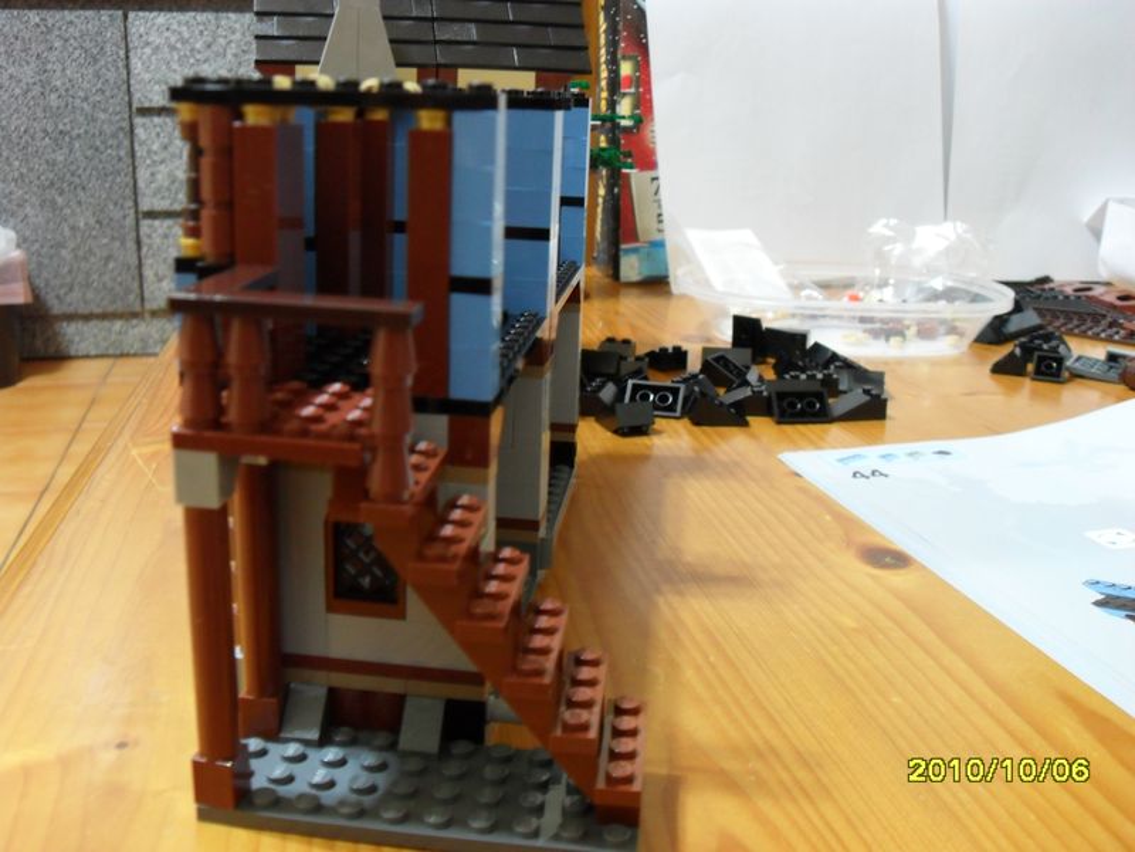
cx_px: 568
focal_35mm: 35
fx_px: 1148
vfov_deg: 40.7
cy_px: 426
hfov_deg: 52.6
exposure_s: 1/4
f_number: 2.8
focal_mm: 6.2
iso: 200
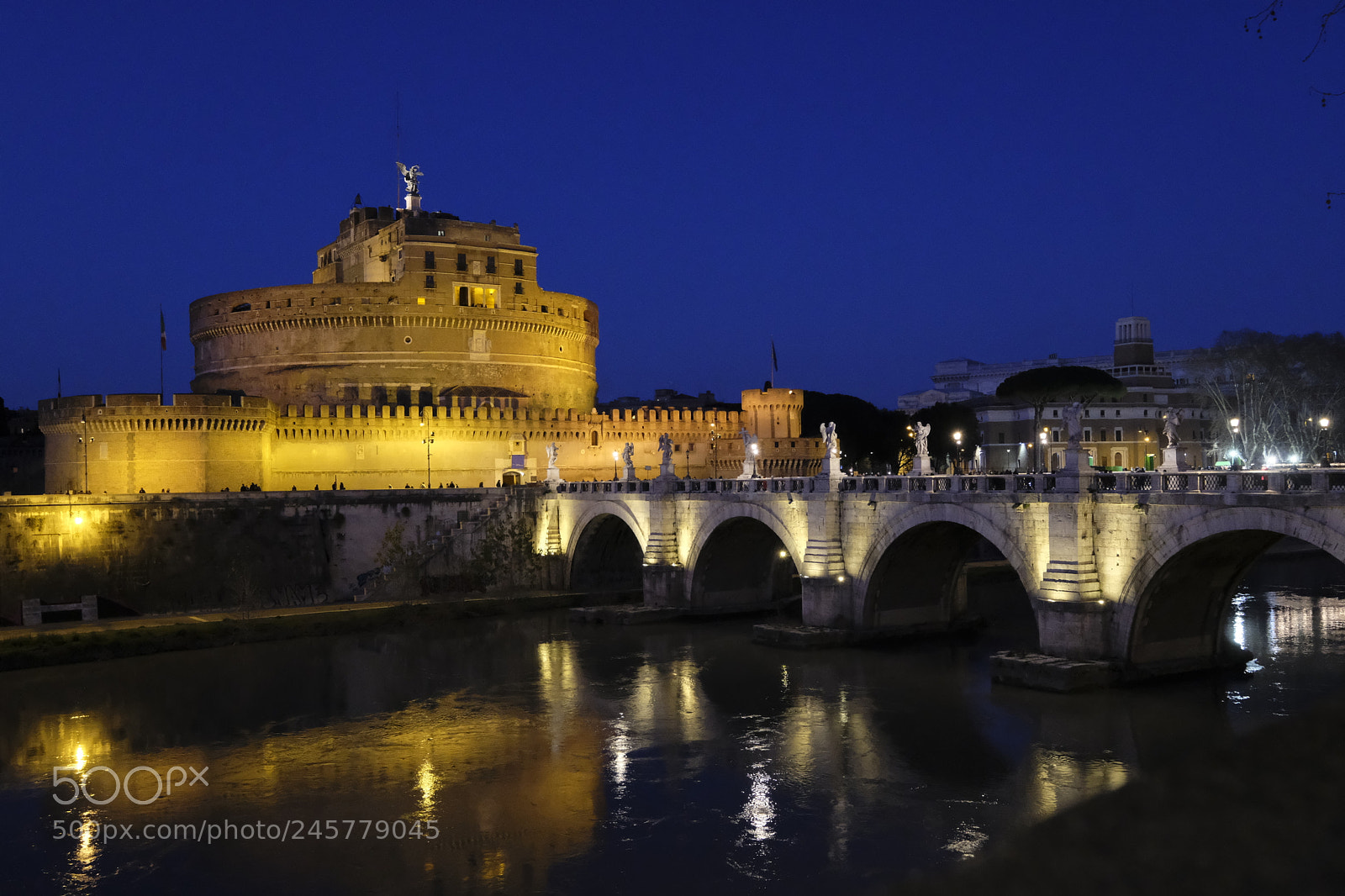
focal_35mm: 33
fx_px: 1233
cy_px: 448
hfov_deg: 57.2
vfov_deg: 40.0
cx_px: 672
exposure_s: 1/15
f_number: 6.4
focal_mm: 21.9
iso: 6400
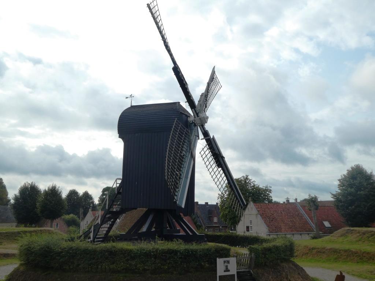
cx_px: 188
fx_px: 379
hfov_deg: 52.6
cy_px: 140
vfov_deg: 40.7
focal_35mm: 35
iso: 80
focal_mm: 6.3
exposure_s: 1/800
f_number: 3.7
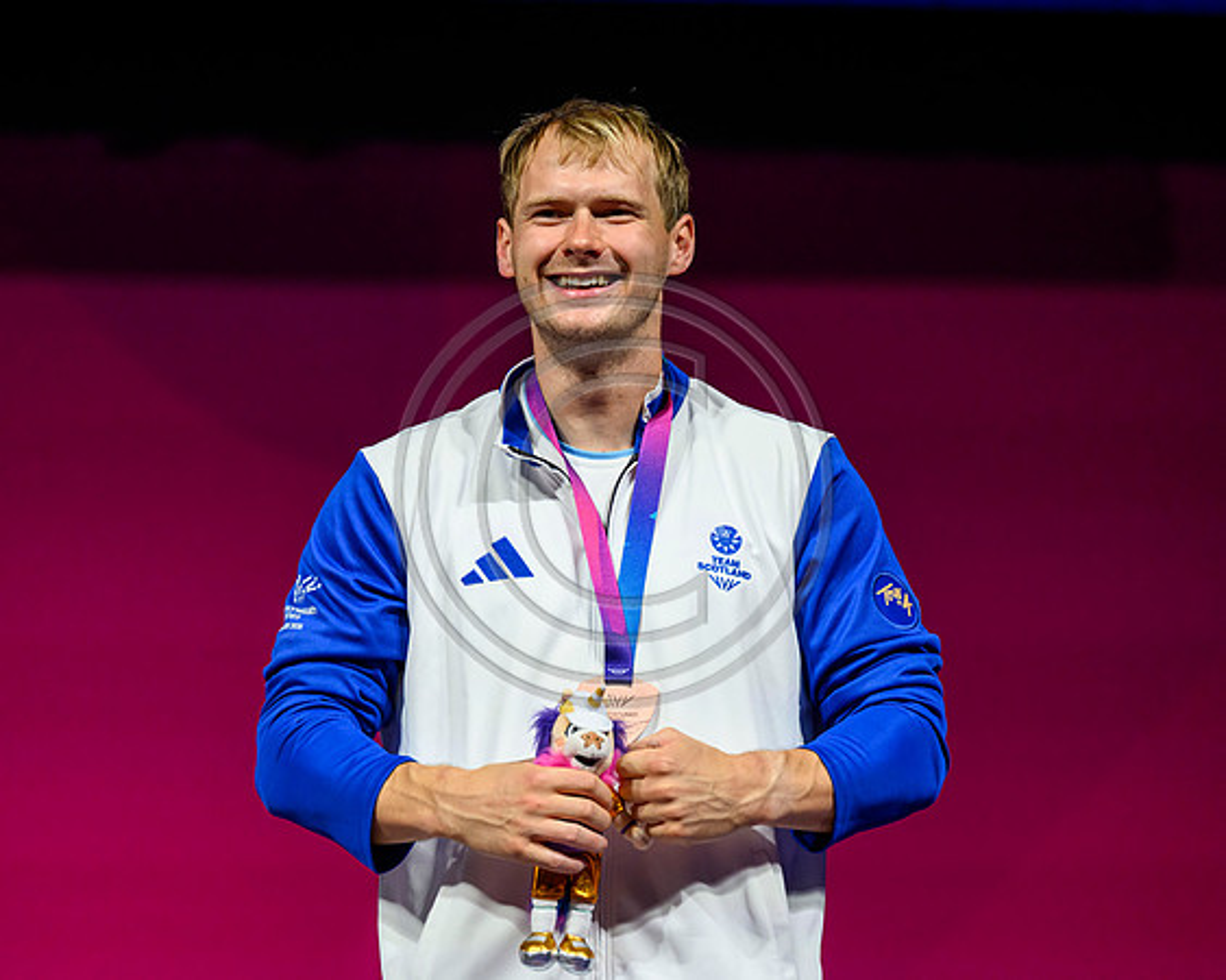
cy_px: 490
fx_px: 7964
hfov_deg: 8.8
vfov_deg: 7.0
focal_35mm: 220
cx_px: 611
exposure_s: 1/1250
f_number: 3.2
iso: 2500
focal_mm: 195
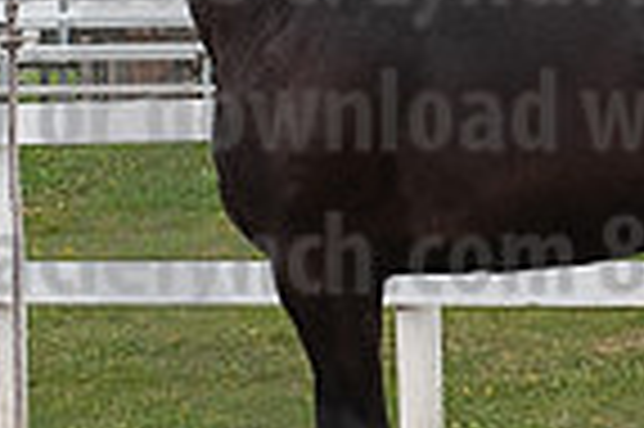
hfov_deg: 4.2
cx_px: 414
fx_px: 8845
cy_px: 106
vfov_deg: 2.8
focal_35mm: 495
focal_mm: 140
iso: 1000
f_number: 5.6
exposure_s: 1/1000
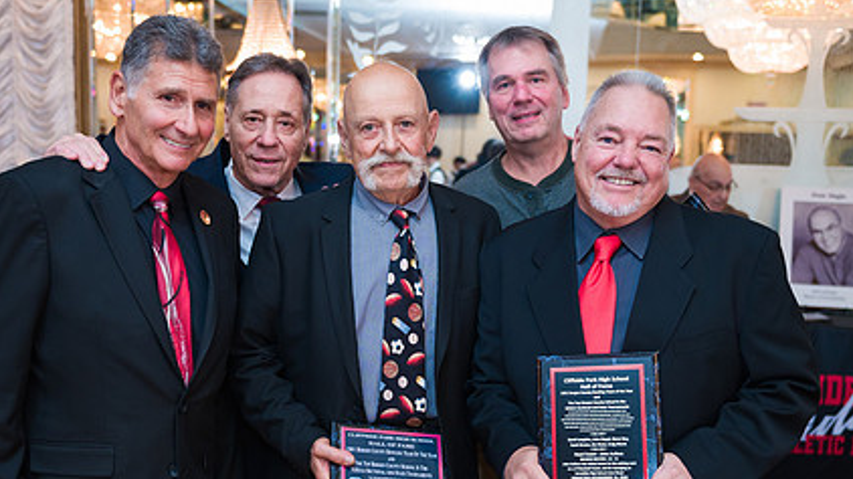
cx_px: 375
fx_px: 1040
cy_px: 325
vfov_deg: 25.8
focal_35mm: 46
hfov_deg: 44.5
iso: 1250
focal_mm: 31
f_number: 3.2
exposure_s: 1/200
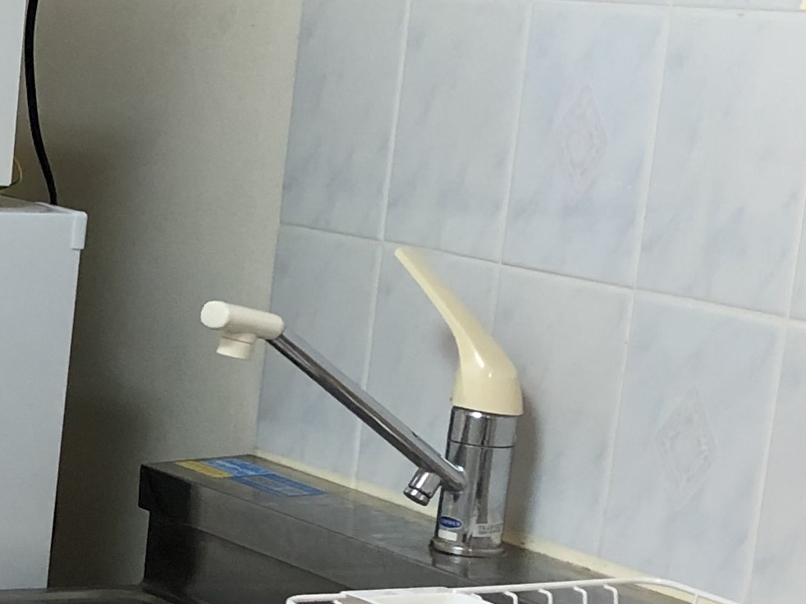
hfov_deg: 16.1
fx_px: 2677
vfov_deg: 12.7
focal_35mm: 115
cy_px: 589
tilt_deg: -13.3
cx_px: -277
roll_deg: -3.1
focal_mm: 3.99
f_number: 1.8
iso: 32
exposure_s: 1/25
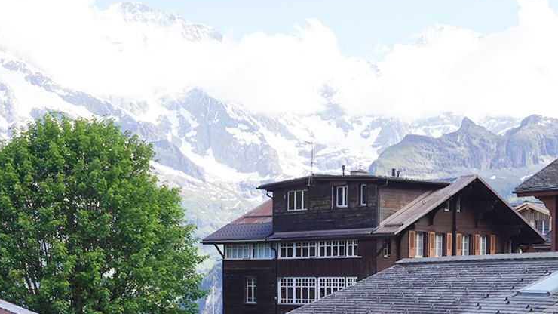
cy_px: 336
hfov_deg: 31.0
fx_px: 1006
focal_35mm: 68
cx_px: 263
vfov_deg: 17.2
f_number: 9
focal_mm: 24
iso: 100
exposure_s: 1/100
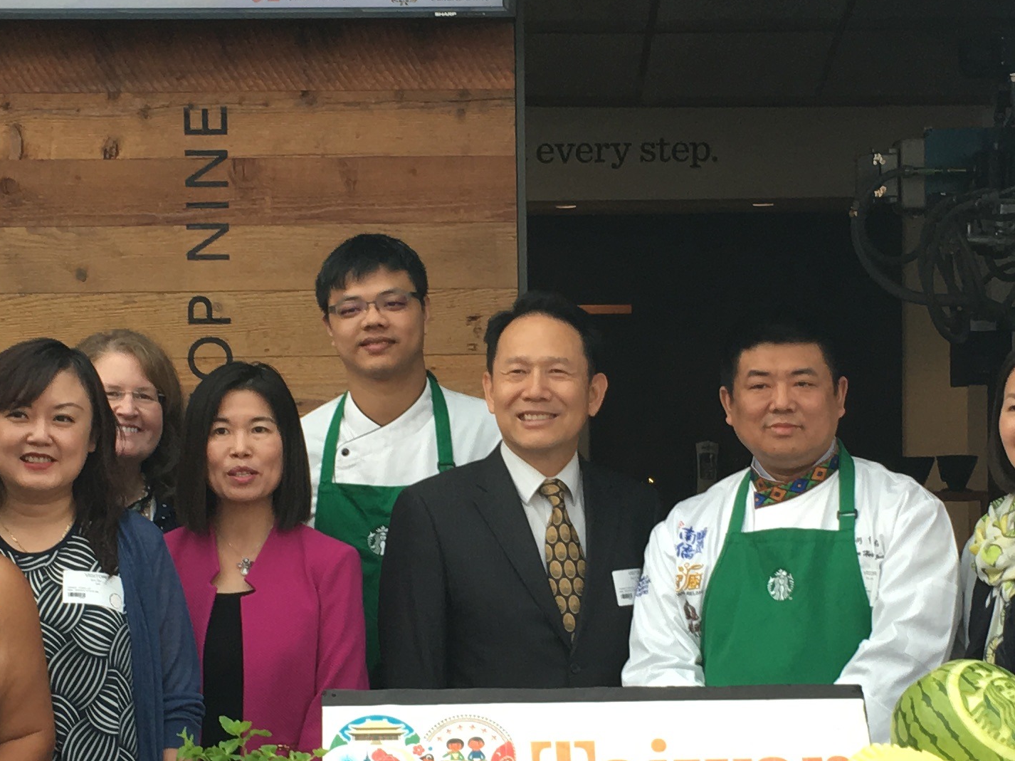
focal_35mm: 82
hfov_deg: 23.8
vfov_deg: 17.9
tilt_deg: -2.5
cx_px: 525
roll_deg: +0.3
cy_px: 520
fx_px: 2404
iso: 40
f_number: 2.2
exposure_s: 1/120
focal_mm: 4.15
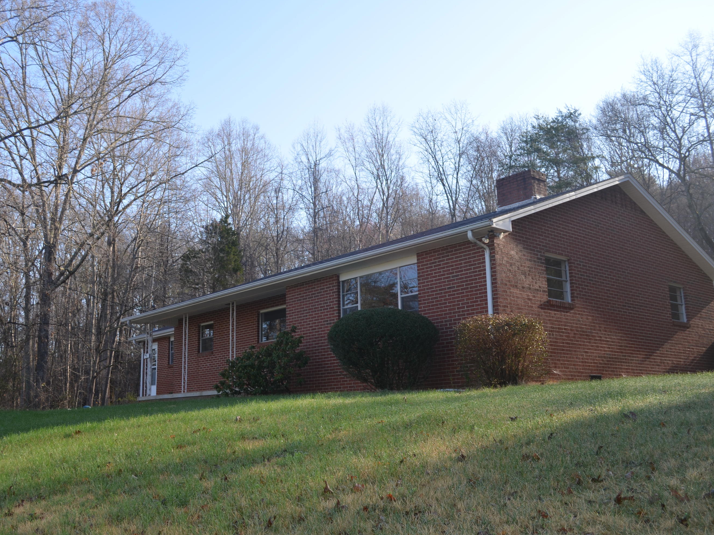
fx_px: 743
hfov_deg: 51.2
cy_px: 267
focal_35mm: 36
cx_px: 309
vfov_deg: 39.7
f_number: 5
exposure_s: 1/200
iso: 100
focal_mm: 22
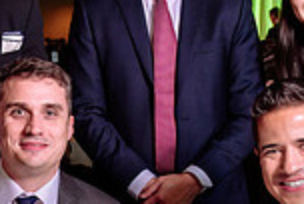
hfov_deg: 15.7
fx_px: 1091
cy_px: 143
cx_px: 57
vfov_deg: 10.7
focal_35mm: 129
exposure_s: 1/125
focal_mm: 31.5
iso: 1000
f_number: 3.5
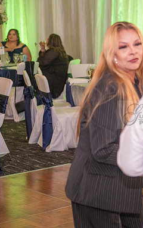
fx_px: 672
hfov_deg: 11.9
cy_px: 115
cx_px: 169
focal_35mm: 108
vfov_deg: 19.3
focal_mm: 70
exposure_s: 1/125
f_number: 3.5
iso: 1600
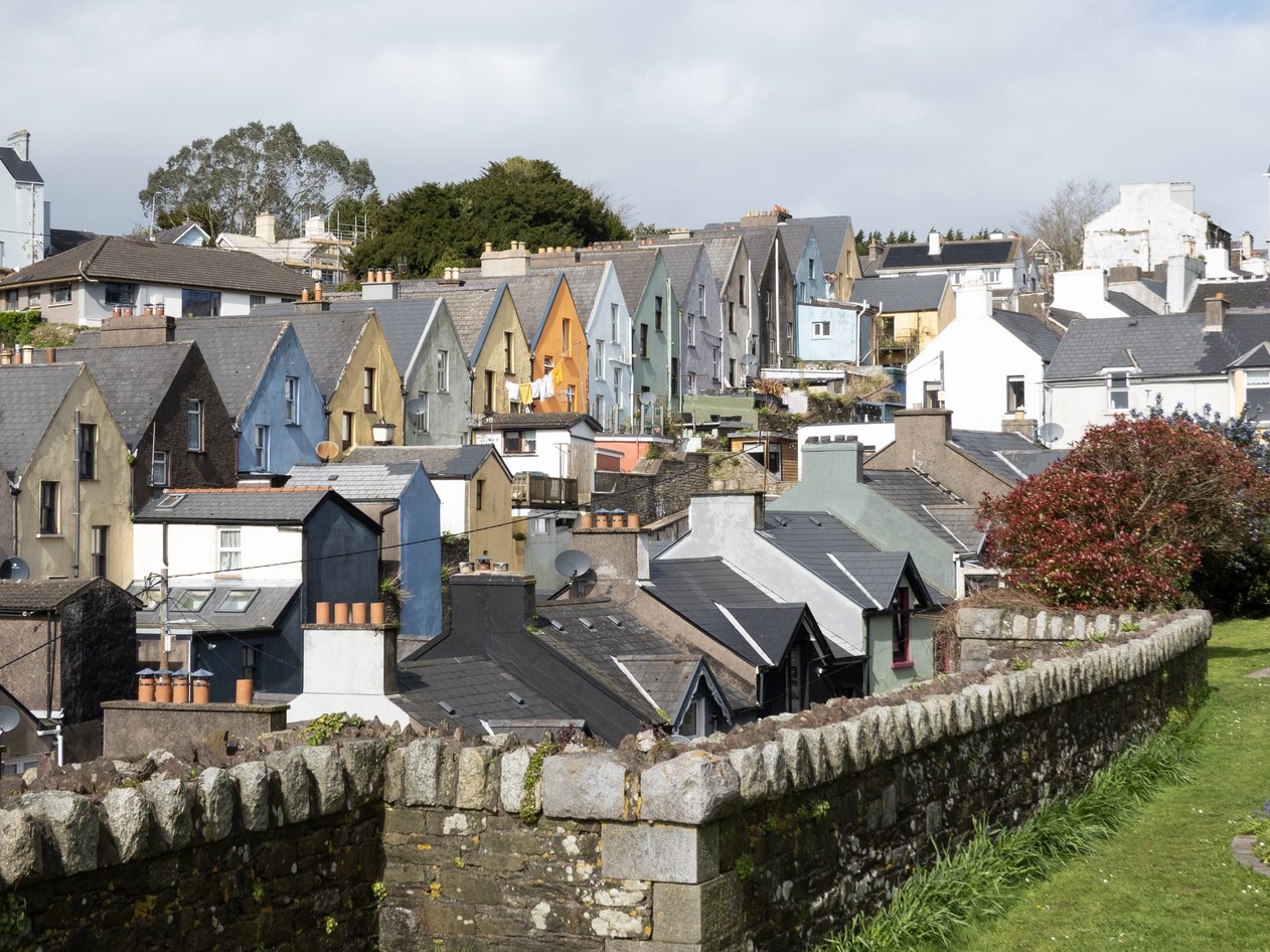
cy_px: 435
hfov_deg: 30.3
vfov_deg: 22.9
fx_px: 2348
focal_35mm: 64
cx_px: 635
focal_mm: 15.59
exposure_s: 1/640
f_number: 5.6
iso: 100
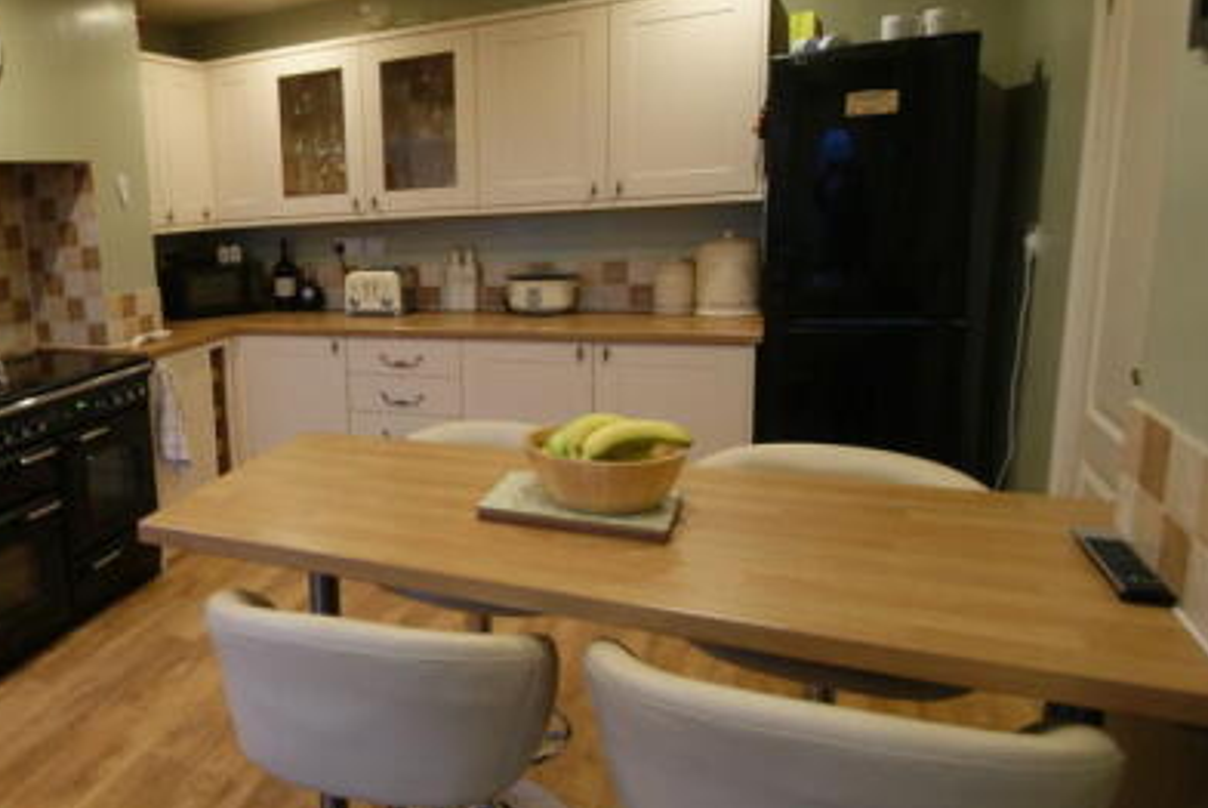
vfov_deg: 51.0
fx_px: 839
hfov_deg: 67.4
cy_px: 319
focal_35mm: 25
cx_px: 316
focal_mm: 10
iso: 400
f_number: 3.5
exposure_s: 1/20
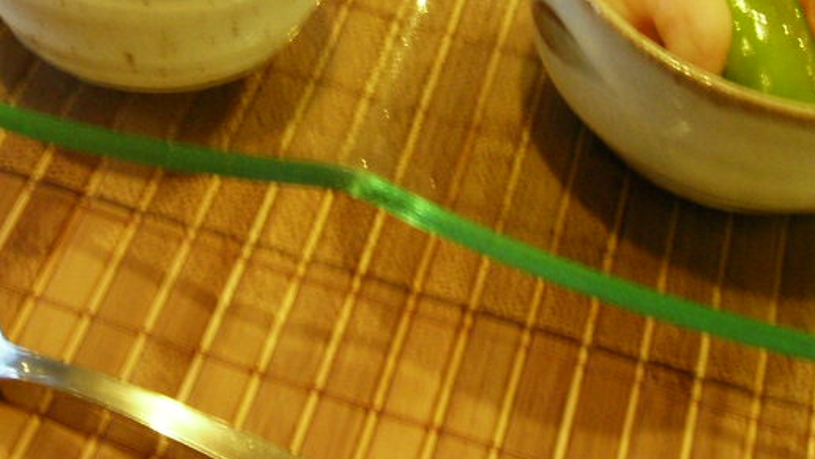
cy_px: -5
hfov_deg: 25.3
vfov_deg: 14.5
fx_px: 1772
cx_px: 126
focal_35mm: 82
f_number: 3.2
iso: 200
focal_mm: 6.3
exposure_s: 1/3.1
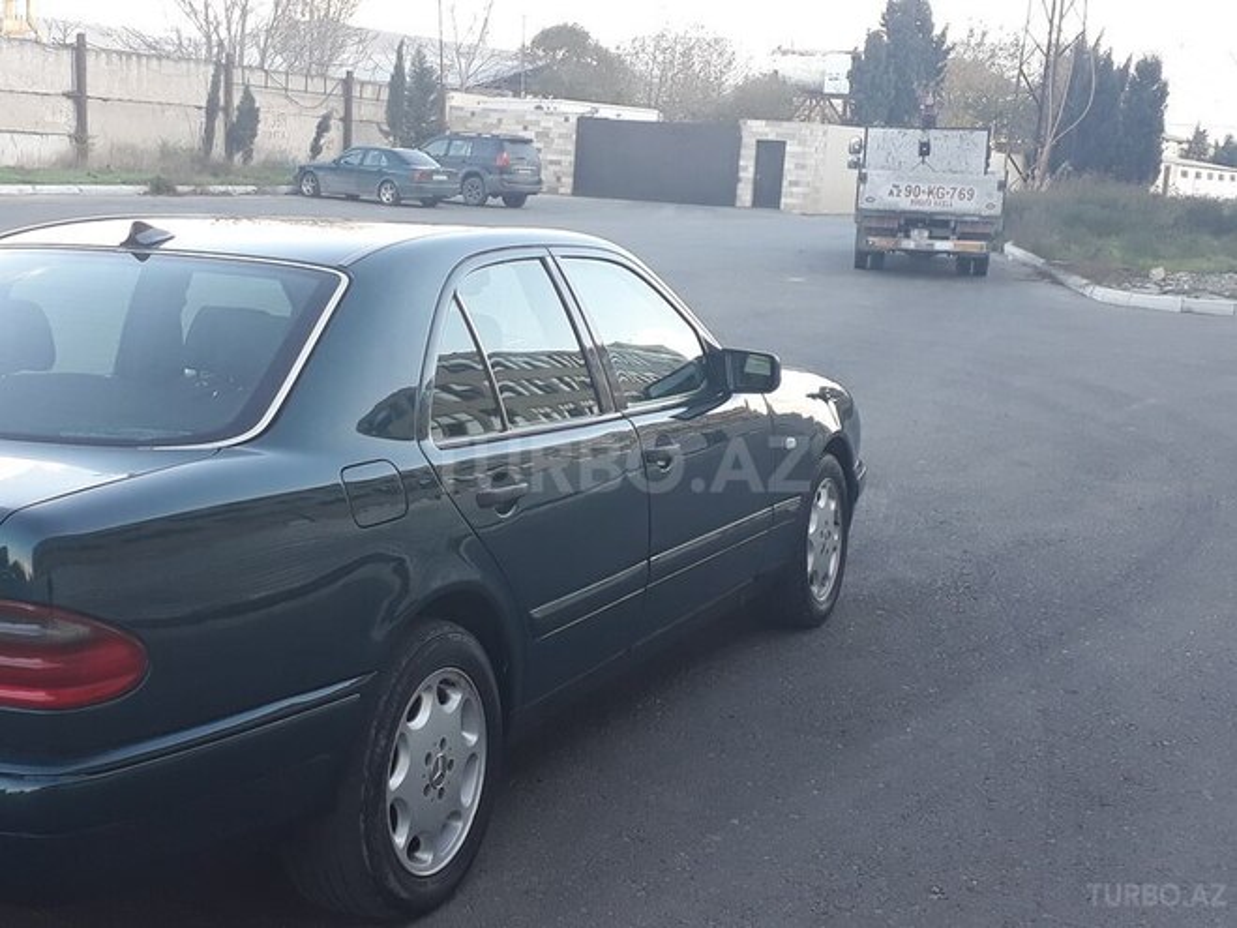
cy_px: 464
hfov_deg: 65.3
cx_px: 618
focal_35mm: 27
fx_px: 965
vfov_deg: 51.4
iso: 40
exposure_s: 1/111
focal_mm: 3.6
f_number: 1.9
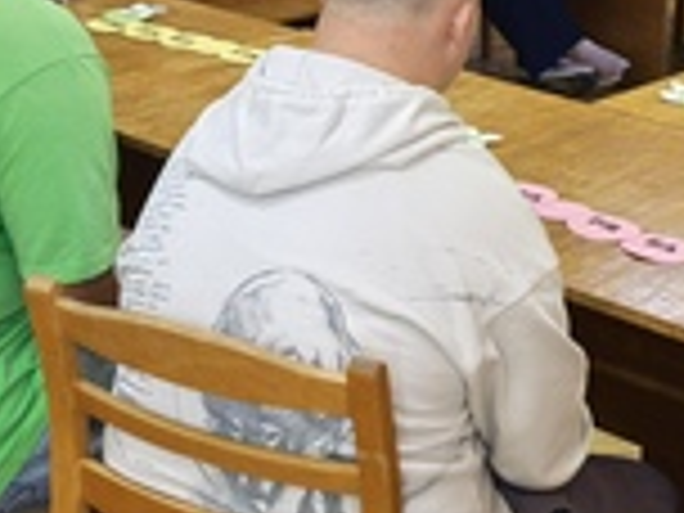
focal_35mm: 89
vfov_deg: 15.8
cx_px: 454
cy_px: -151
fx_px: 1759
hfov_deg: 21.9
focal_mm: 6.98
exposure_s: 1/33.3
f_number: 4
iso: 320
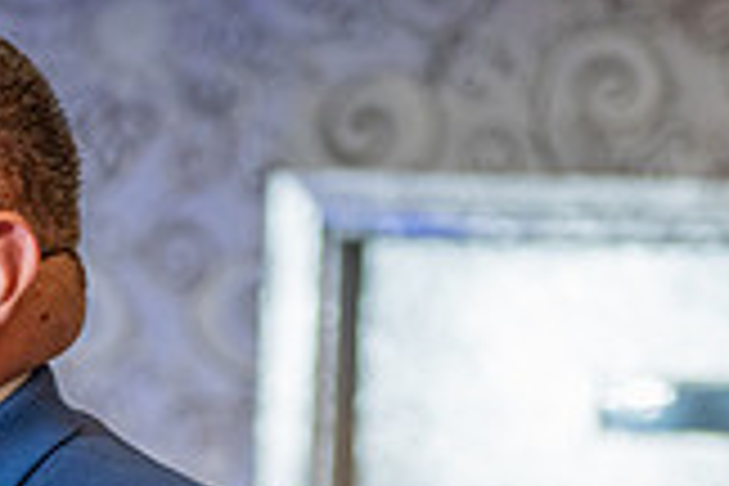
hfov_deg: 6.5
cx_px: -104
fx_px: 6378
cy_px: 890
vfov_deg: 4.3
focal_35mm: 315
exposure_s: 1/250
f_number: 2.8
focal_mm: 70
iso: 500
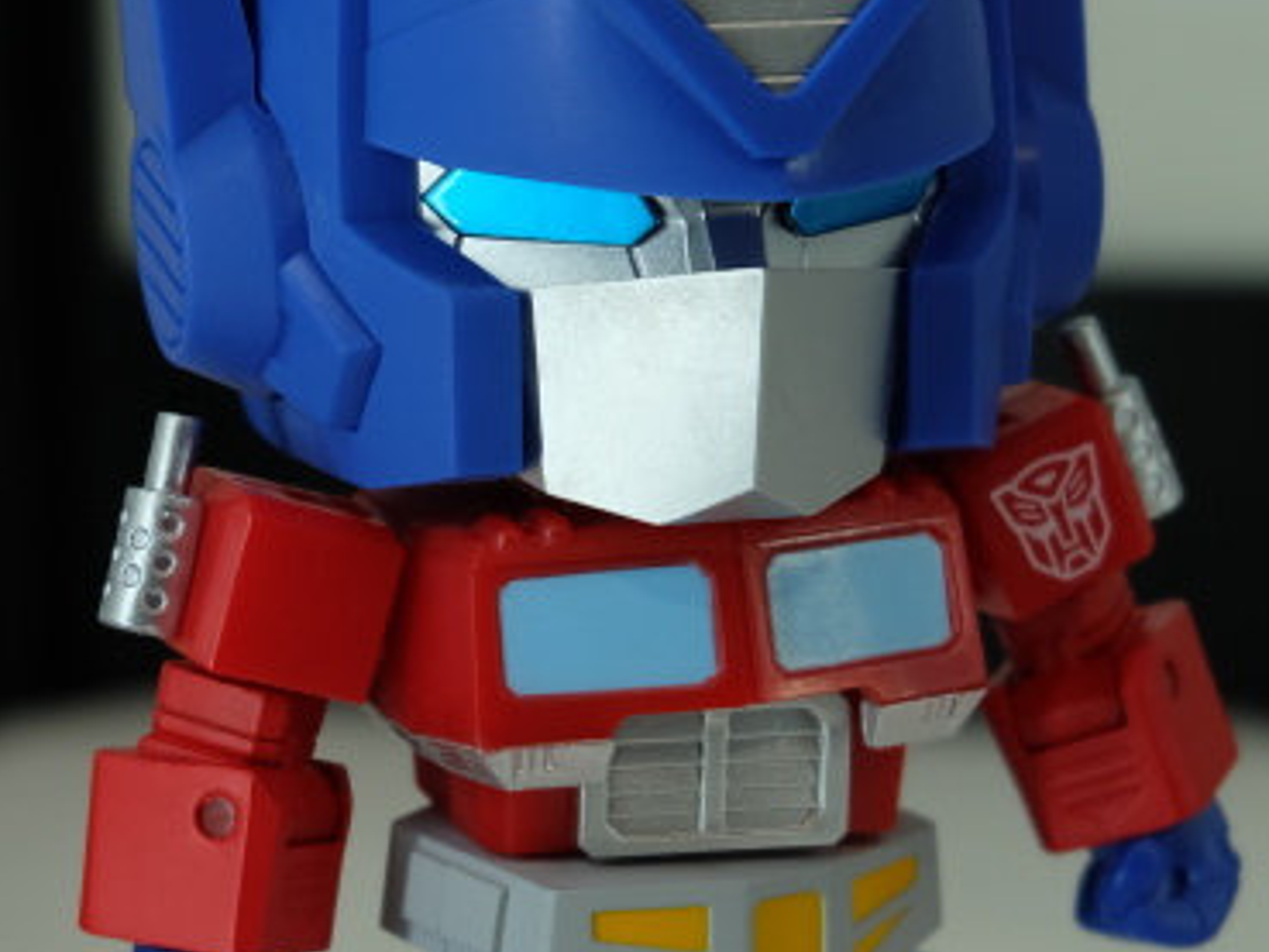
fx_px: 5574
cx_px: 751
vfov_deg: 9.8
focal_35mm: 152
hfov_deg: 13.0
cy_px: 522
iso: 400
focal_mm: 48.4
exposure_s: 1/150
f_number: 5.6
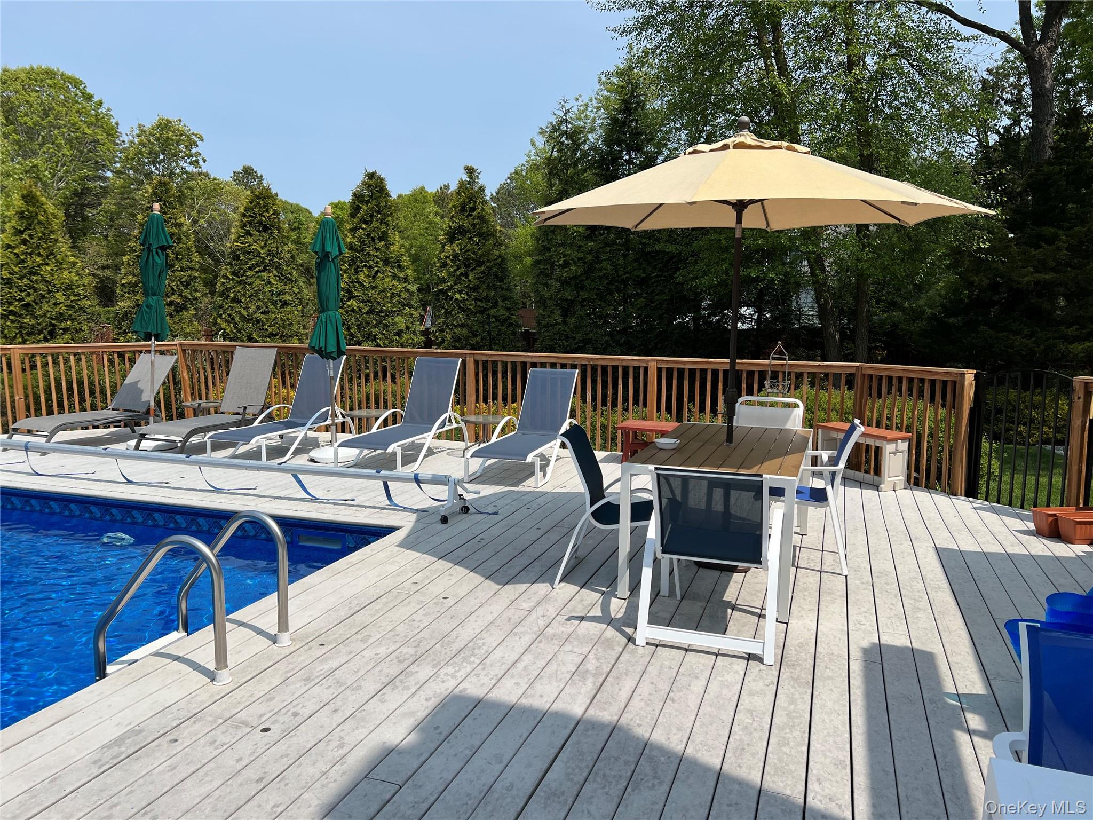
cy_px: 410
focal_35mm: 26
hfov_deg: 67.3
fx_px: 821
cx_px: 546
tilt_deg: -7.7
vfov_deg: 53.1
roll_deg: -1.0
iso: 50
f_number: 1.5
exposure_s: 1/5319
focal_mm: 5.7
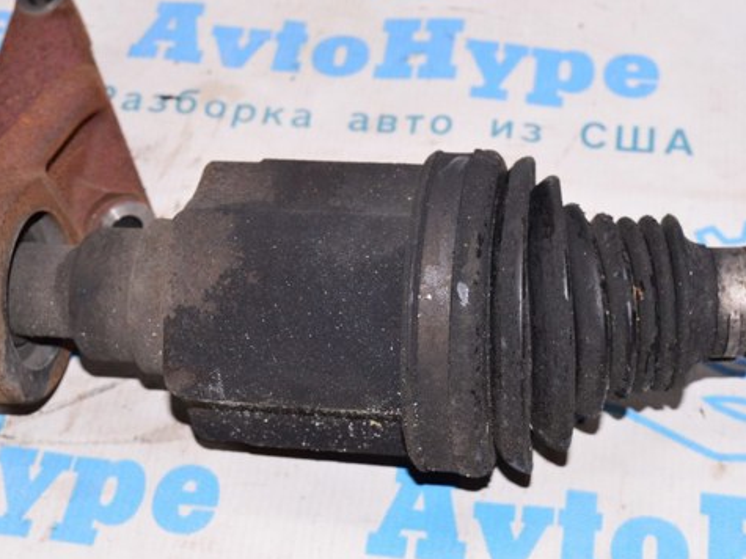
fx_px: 1422
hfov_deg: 29.4
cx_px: 371
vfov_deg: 22.2
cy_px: 271
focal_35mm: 66
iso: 1600
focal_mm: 34
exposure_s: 1/160
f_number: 8
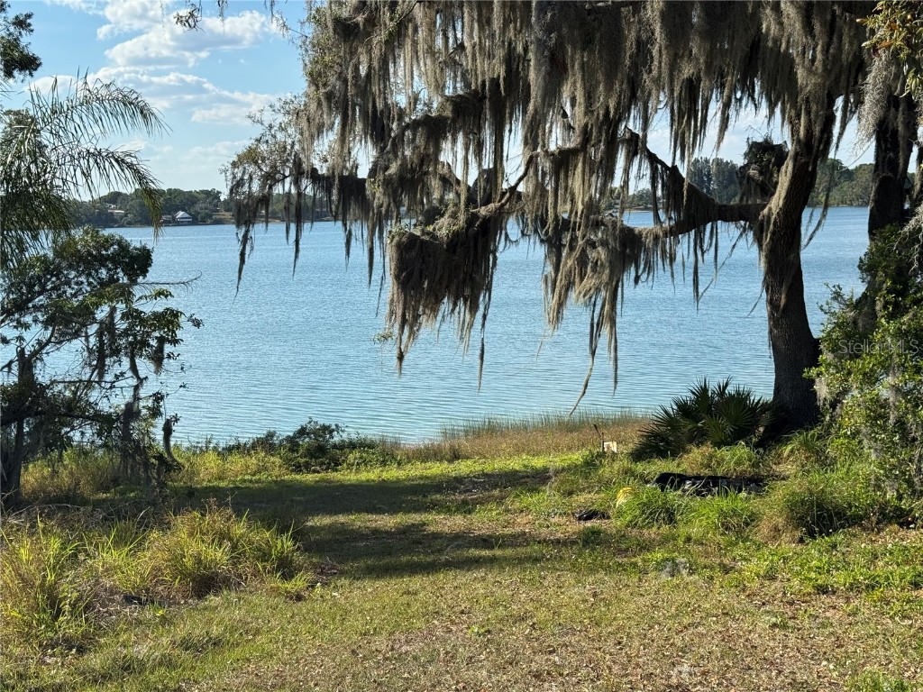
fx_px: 1280
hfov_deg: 39.7
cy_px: 346
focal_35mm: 48
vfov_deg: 30.3
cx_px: 462
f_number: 1.78
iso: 64
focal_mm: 6.76
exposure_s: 1/3257
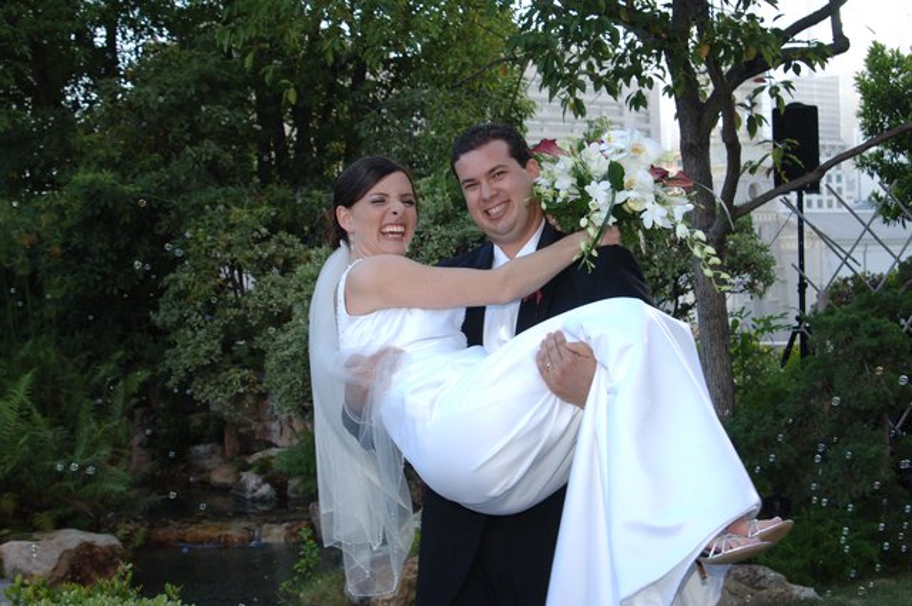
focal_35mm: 63
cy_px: 303
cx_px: 456
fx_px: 1594
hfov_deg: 31.9
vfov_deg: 21.5
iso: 400
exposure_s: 1/125
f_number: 5.6
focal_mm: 42
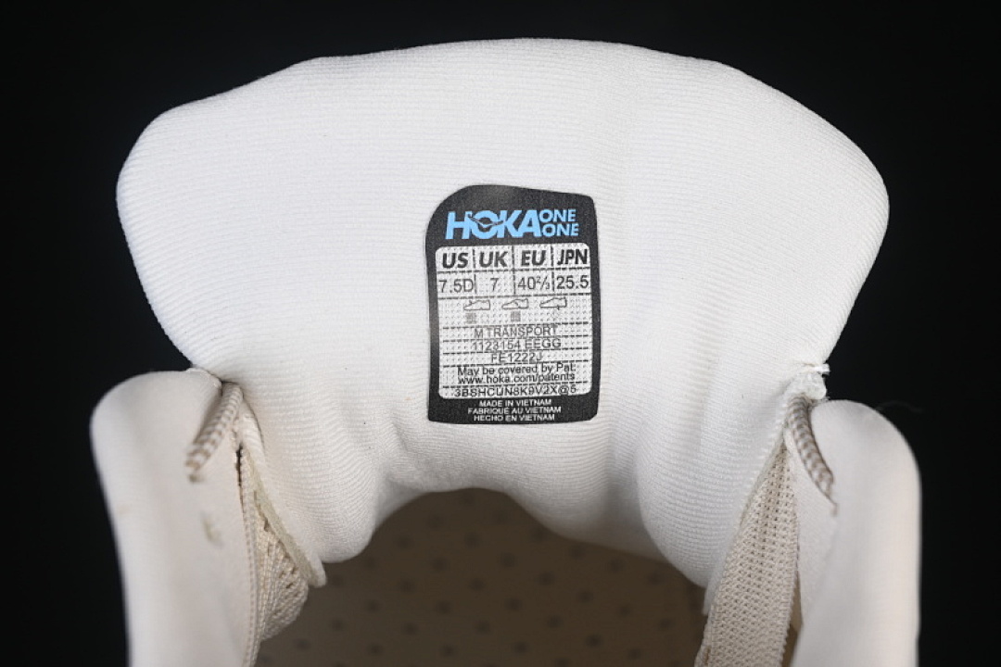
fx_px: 2085
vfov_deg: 18.2
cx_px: 500
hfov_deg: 27.0
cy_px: 334
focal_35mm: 75
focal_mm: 50
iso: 160
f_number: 8
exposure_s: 1/80
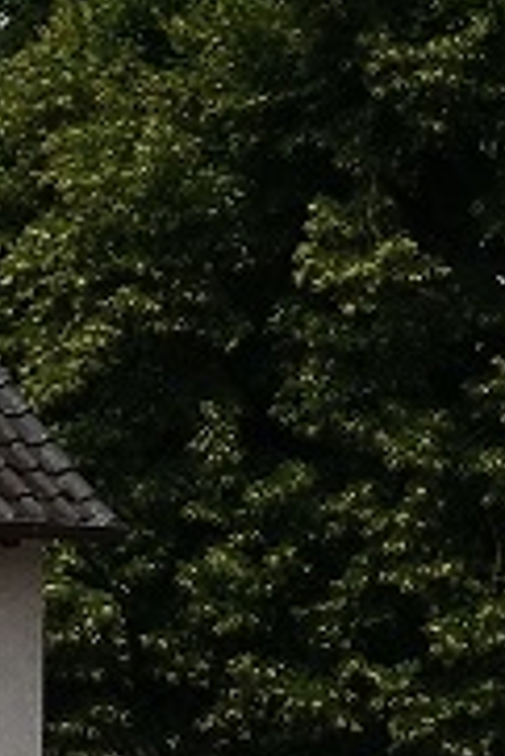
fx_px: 11109
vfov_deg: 3.9
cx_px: -409
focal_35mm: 529
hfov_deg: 2.6
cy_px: -723
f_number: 5.6
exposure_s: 1/125
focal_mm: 25.7
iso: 125
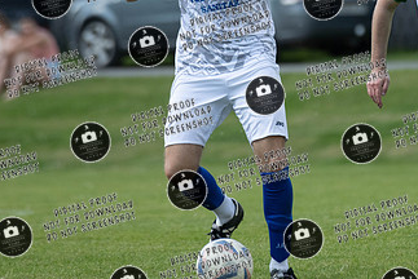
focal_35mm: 789
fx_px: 9169
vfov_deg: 1.7
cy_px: 49
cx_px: 326
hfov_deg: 2.6
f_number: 5.6
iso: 900
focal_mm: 370
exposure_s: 1/1600
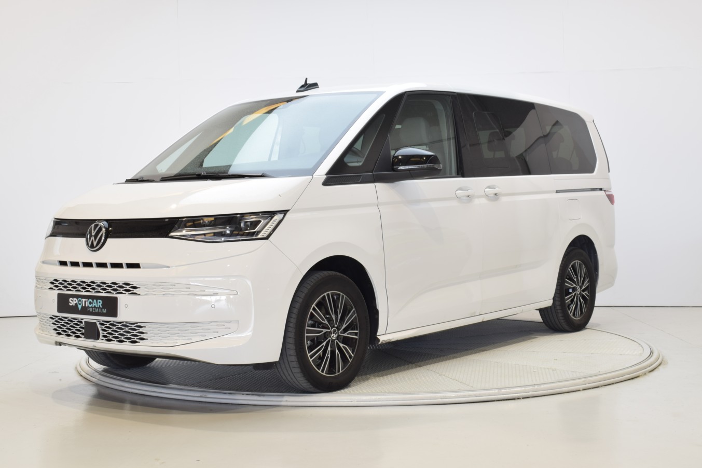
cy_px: 233
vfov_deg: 26.2
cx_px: 364
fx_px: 1005
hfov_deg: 38.5
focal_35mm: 52
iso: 100
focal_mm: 31
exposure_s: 1/2.5
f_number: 14
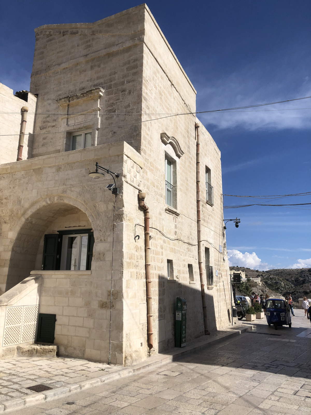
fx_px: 335
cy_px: 208
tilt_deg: +13.0
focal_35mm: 28
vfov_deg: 63.4
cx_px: 156
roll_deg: -1.2
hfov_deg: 49.7
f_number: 1.8
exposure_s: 1/4425
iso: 25
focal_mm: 4
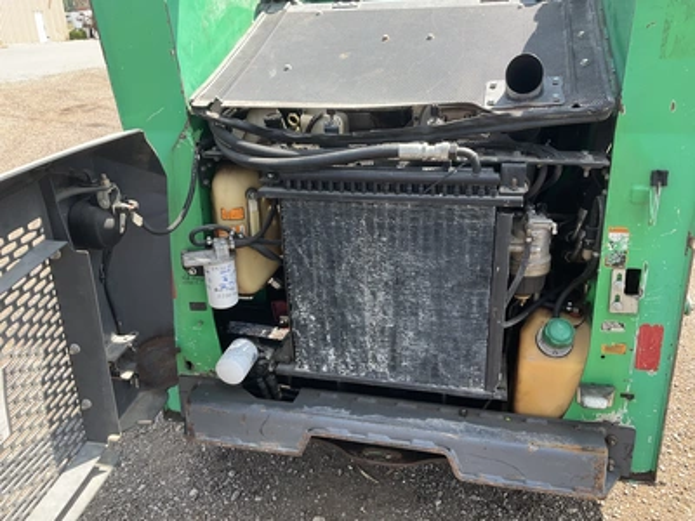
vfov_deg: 48.2
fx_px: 582
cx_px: 348
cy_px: 260
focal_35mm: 29
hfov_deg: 61.7
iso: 25
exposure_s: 1/297
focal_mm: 3
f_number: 1.8
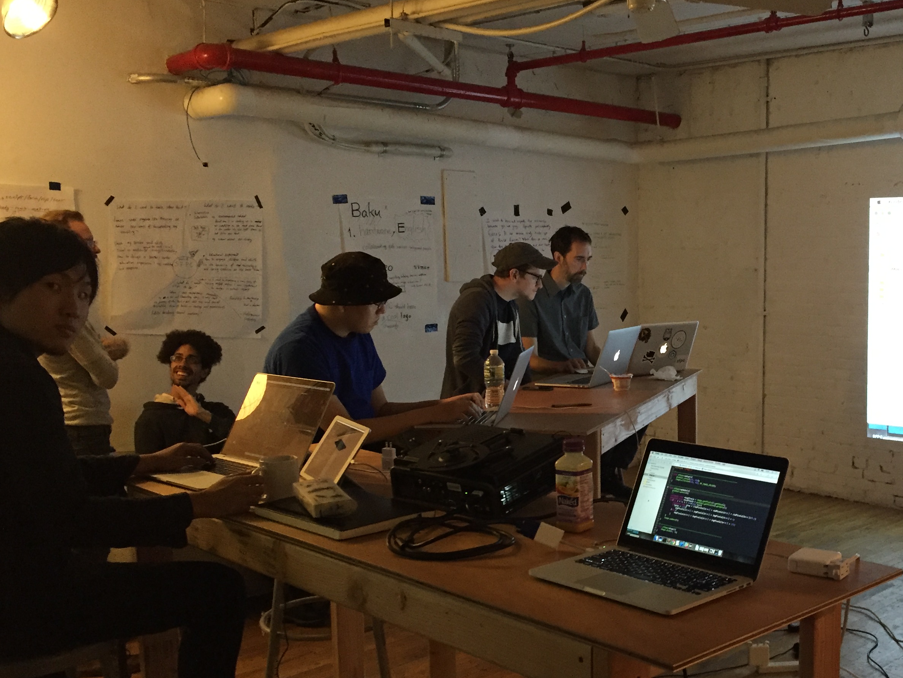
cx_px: 622
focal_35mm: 40
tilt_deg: -8.3
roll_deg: +0.3
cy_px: 424
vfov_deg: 35.8
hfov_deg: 45.9
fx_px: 1044
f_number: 2.2
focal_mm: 4.15
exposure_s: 1/20
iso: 250
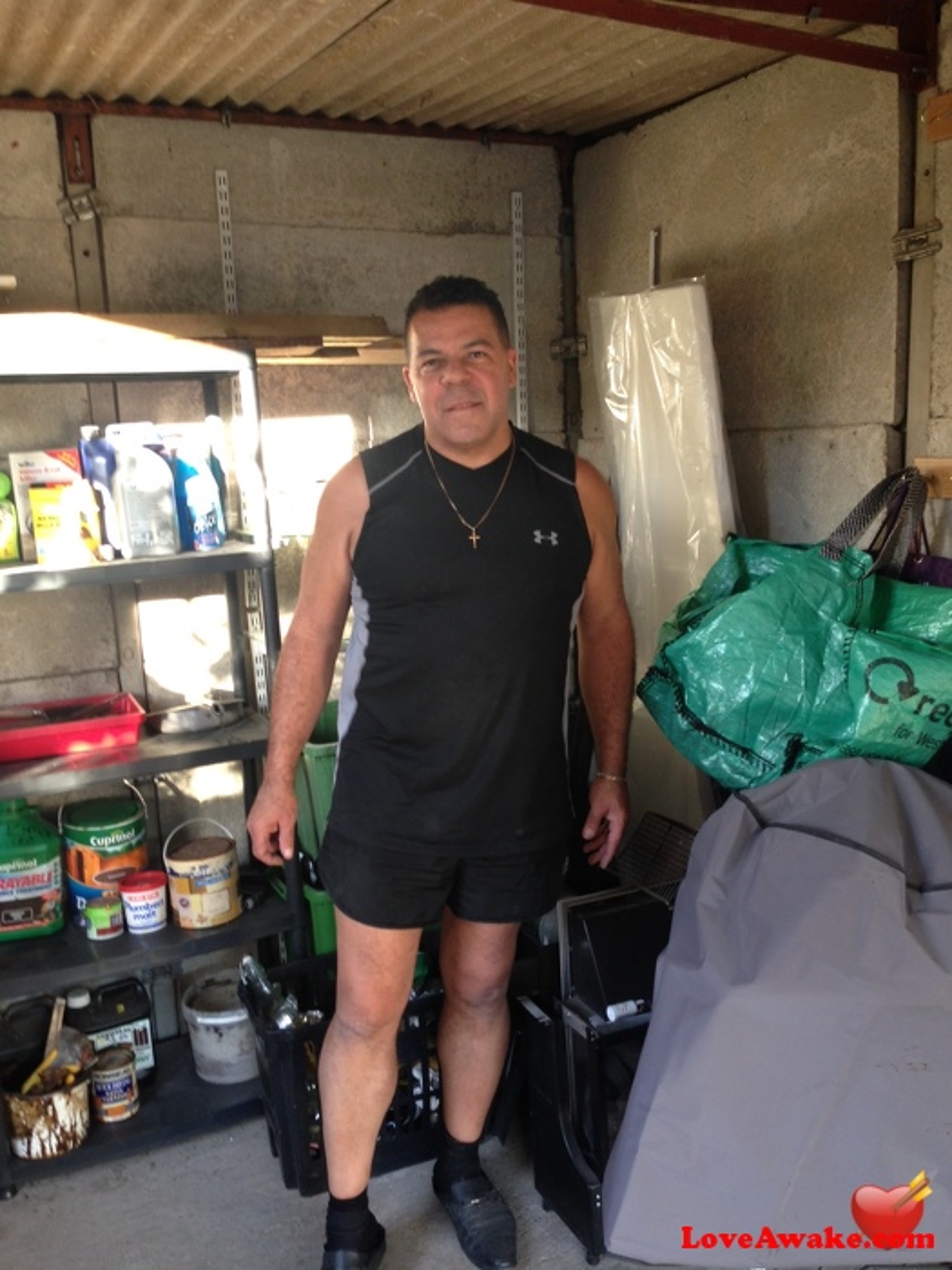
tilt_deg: -7.8
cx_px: 476
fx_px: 1210
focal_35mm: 33
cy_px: 635
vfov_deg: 55.4
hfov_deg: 42.9
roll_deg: +1.4
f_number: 2.4
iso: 50
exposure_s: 1/20
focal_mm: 4.12
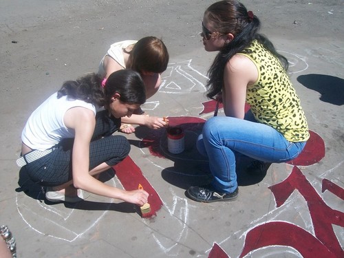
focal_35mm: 36
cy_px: 129
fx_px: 358
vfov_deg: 39.7
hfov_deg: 51.4
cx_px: 172
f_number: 4.8
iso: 80
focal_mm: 6
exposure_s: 1/500
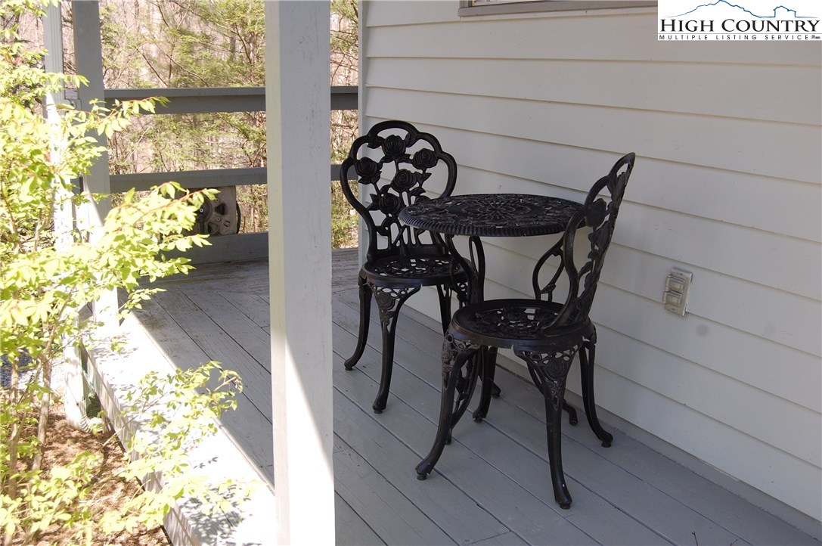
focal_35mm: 39
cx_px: 411
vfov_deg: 34.1
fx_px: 889
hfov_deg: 49.6
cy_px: 273
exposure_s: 1/125
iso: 200
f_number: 6.3
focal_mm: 26
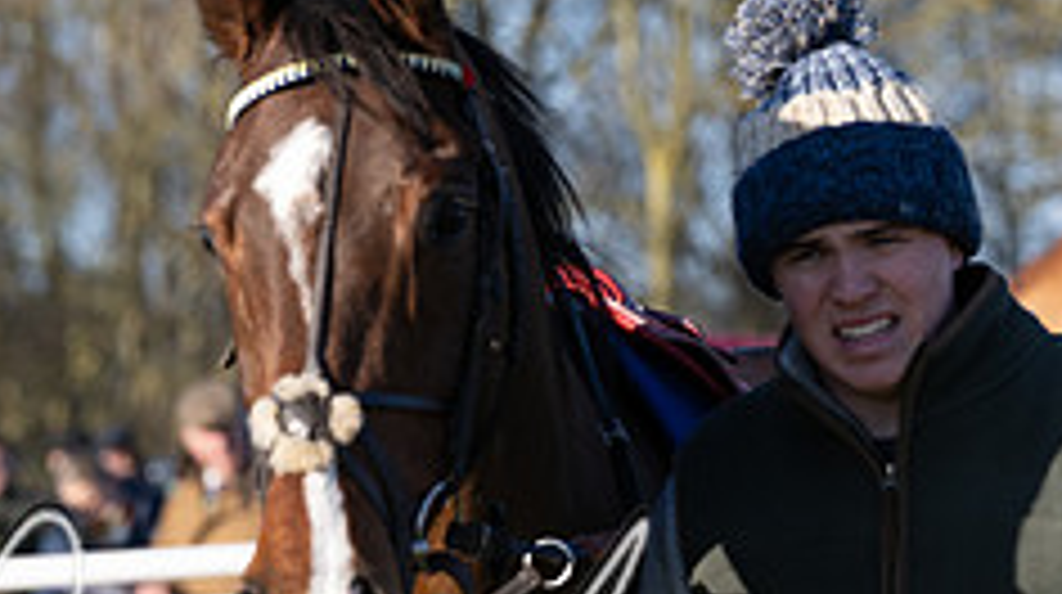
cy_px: 533
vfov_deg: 3.1
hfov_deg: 5.6
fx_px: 10883
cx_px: 648
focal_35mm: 387
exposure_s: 1/1250
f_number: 5
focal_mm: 150
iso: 400
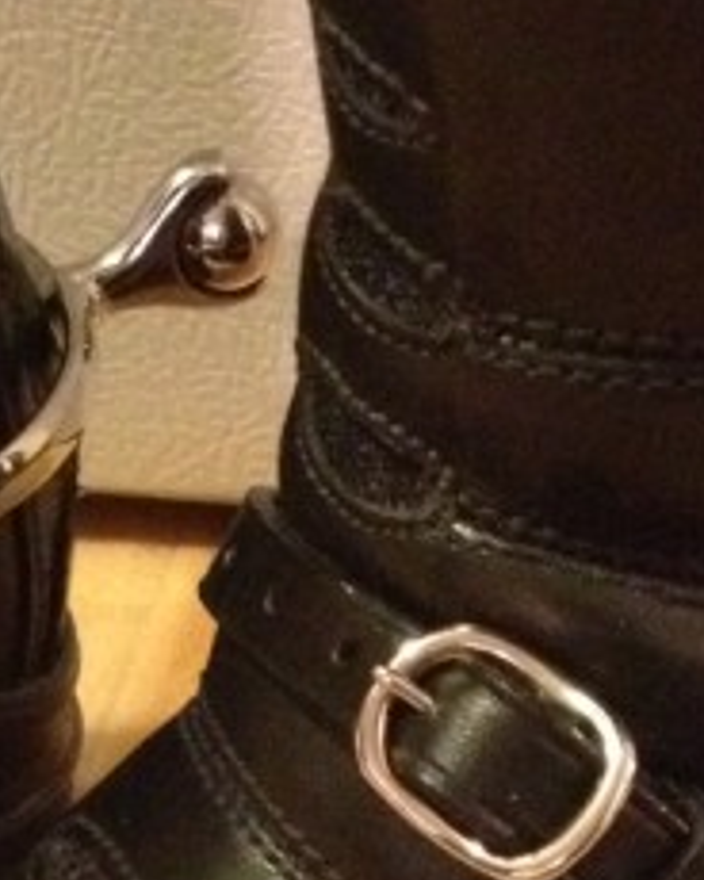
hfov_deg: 10.1
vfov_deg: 12.5
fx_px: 3959
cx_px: 115
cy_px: 941
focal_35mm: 152
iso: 800
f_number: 2.4
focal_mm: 4.28
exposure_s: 1/15
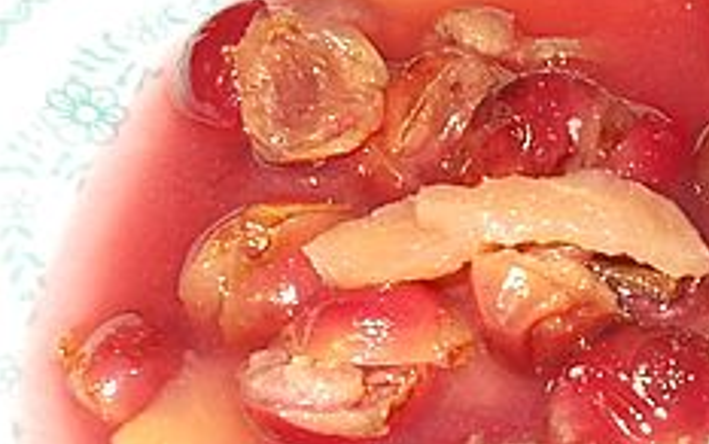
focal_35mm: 71
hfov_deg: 26.8
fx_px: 1373
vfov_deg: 18.2
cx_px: 764
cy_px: 353
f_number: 3.2
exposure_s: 1/25
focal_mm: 4.6
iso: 200
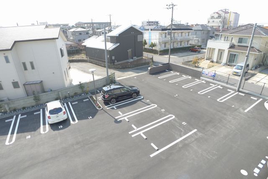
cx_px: 134
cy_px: 90
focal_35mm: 24
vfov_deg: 53.2
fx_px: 179
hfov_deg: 73.7
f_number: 2.8
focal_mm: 5.1
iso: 80
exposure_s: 1/400
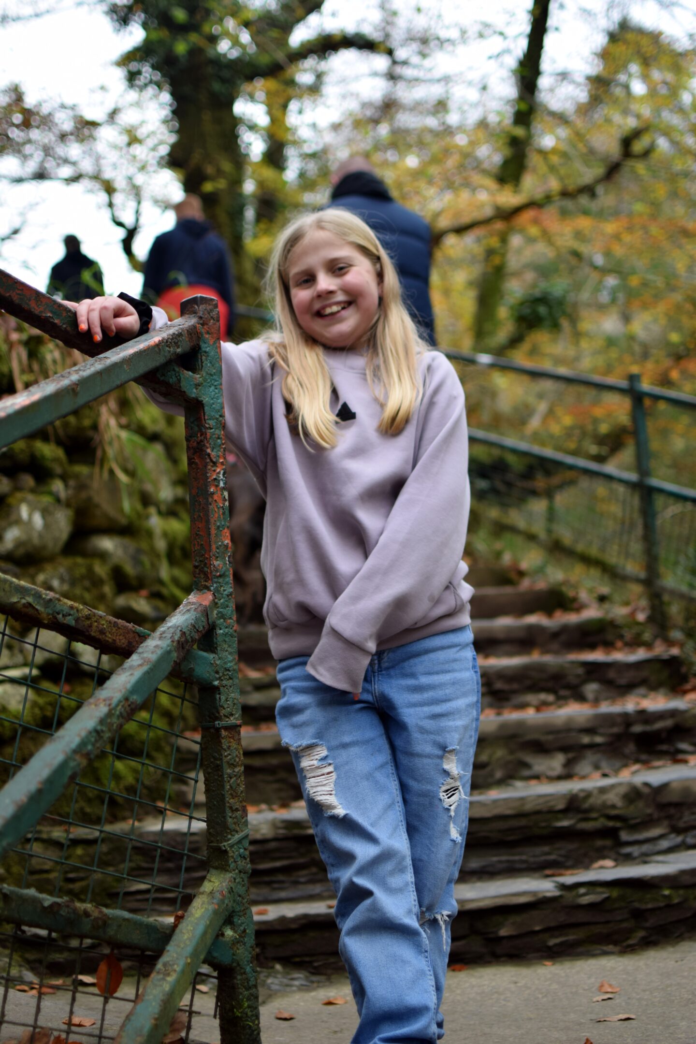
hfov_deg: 25.8
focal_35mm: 52
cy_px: 522
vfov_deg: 37.9
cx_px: 348
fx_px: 1522
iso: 100
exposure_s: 1/250
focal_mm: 35
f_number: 1.8
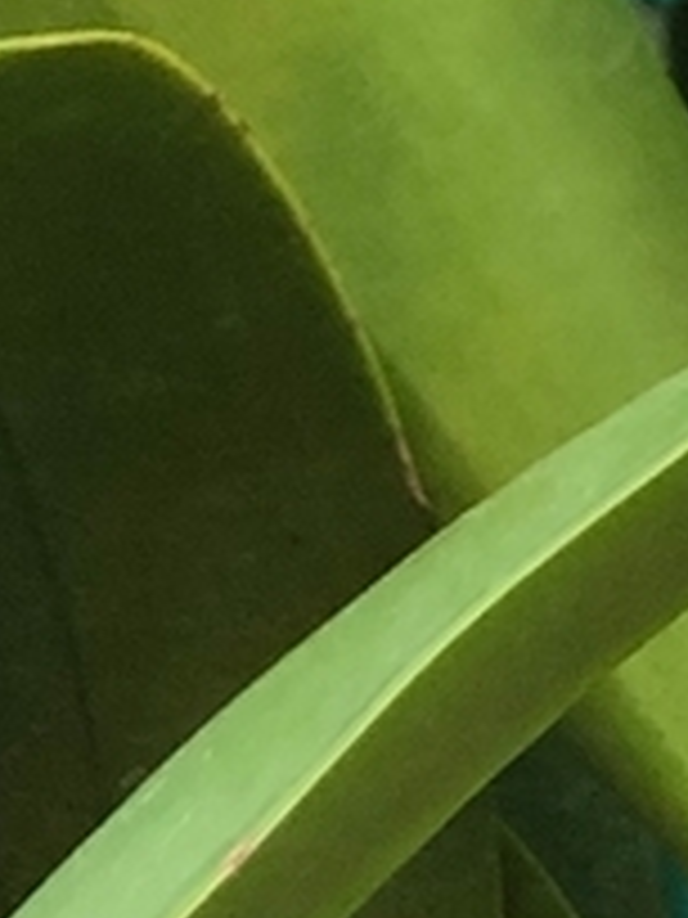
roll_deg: +2.5
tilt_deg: -10.0
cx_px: 1704
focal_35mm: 165
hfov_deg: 8.2
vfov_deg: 10.7
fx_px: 4373
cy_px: -1084
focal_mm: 3.99
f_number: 1.8
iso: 32
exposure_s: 1/30
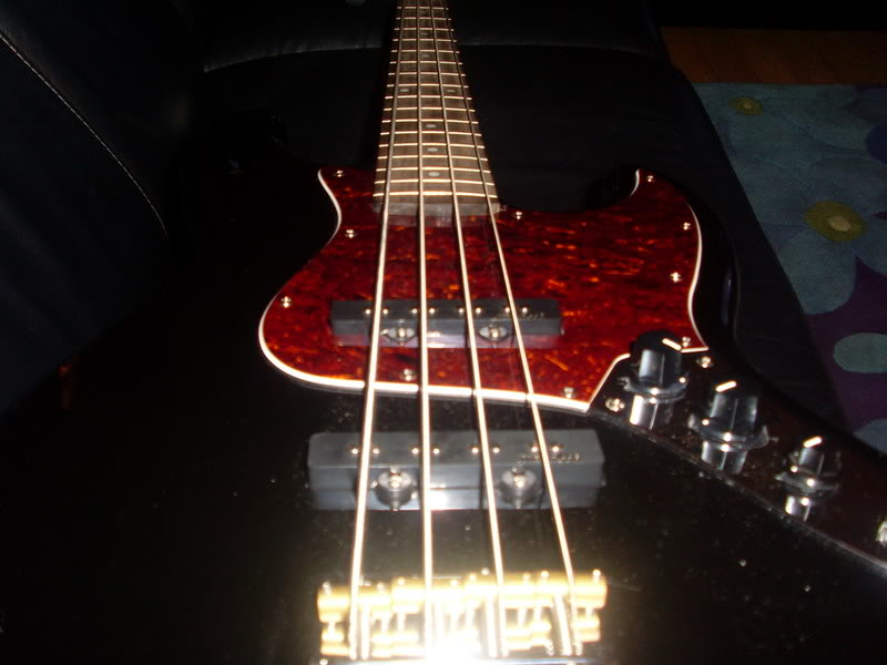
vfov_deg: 37.7
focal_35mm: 38
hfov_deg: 49.0
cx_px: 444
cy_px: 332
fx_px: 974
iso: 100
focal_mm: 6.3
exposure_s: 1/45
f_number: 3
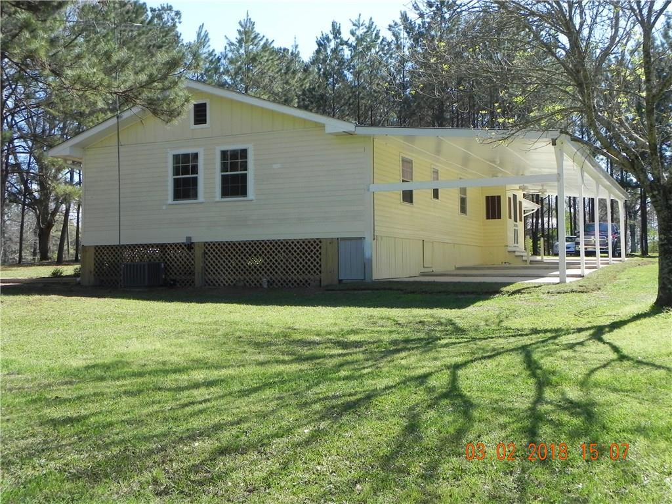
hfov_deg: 45.8
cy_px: 252
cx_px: 336
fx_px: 796
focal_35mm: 41
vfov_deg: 35.1
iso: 160
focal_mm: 7.3
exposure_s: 1/270
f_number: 5.6
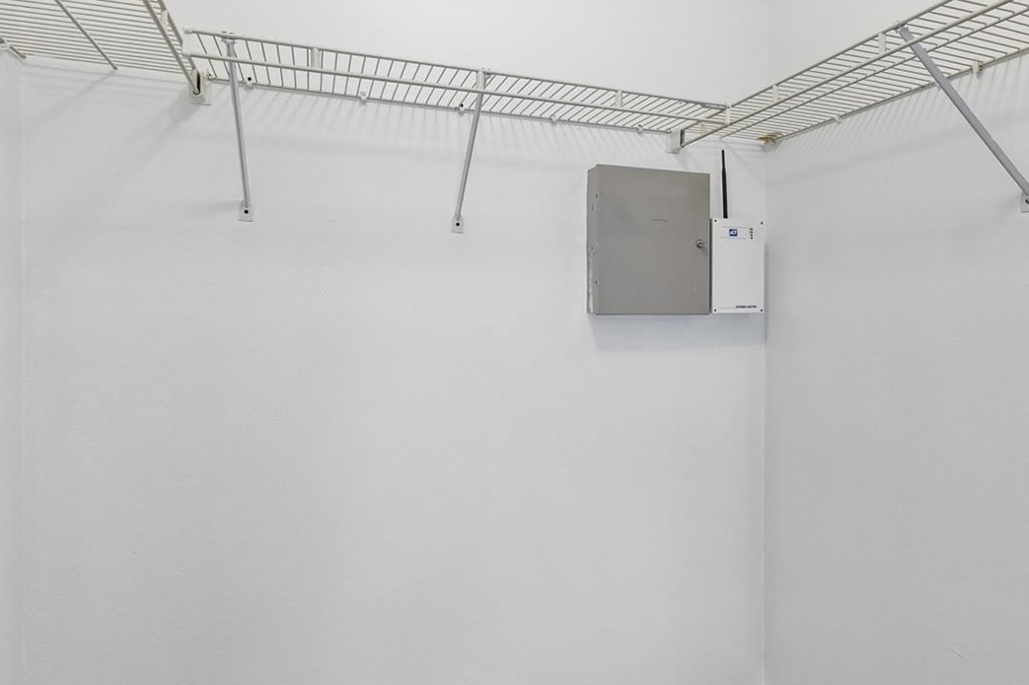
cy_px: 310
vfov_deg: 55.0
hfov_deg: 75.2
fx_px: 657
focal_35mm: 23
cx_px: 620
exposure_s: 1/2.5
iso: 100
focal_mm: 10
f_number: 8
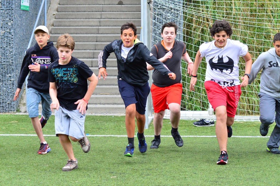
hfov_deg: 19.5
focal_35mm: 105
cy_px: 93
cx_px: 140
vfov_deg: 13.0
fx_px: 816
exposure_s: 1/320
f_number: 9
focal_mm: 70
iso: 800
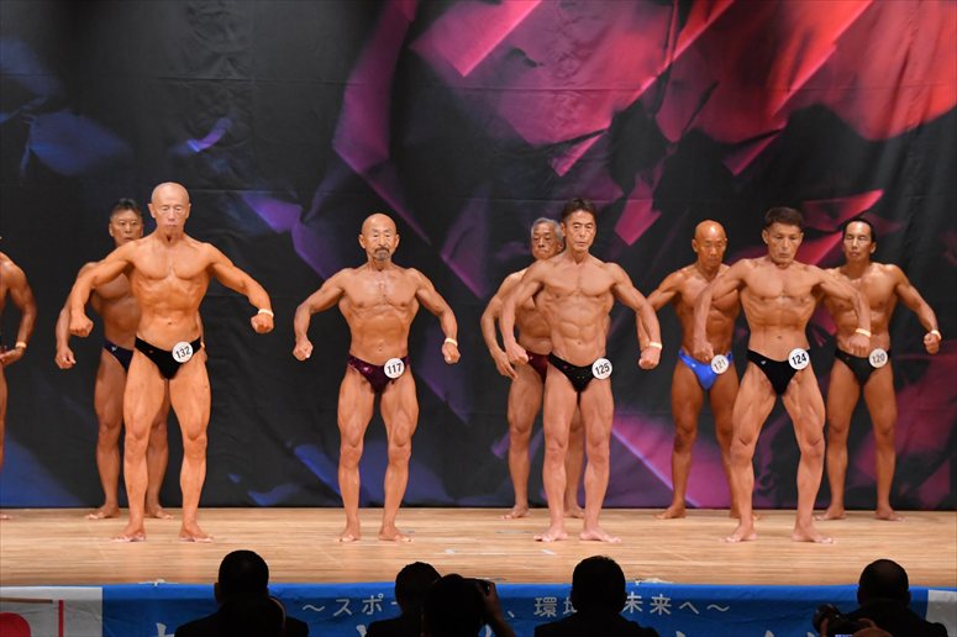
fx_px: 4623
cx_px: 478
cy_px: 318
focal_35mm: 174
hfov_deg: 11.8
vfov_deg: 7.9
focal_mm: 116
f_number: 5.6
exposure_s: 1/400
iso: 5000
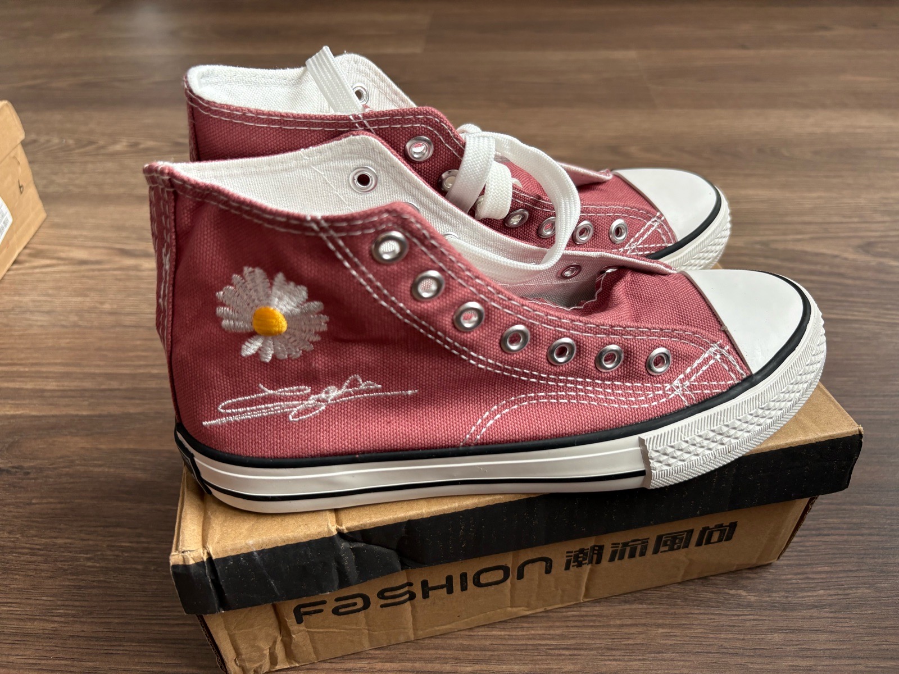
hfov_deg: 67.3
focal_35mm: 26
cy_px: 337
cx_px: 450
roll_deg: +2.2
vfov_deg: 53.1
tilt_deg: -39.9
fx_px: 675
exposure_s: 1/50
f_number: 1.6
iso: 125
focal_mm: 5.96
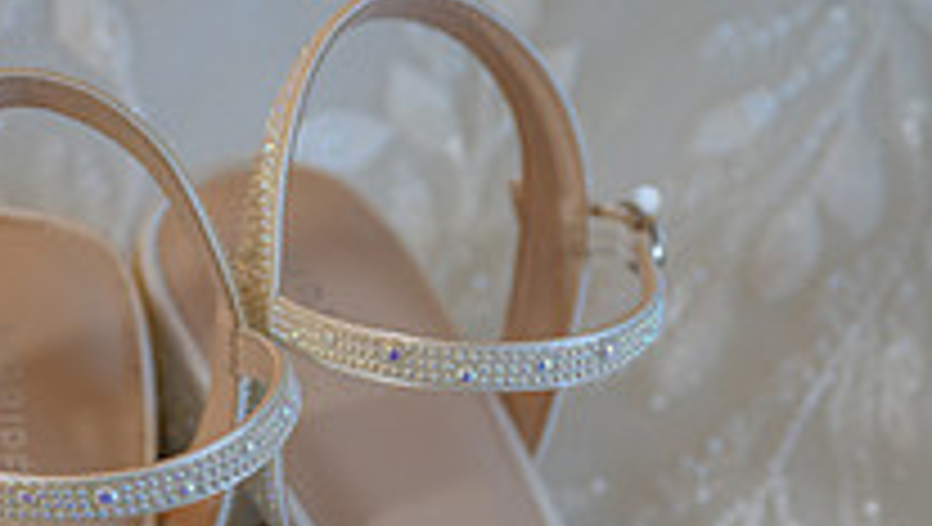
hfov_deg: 16.6
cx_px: 342
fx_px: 3192
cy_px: 762
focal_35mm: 129
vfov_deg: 9.2
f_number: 2.8
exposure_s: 1/125
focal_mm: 44
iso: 800
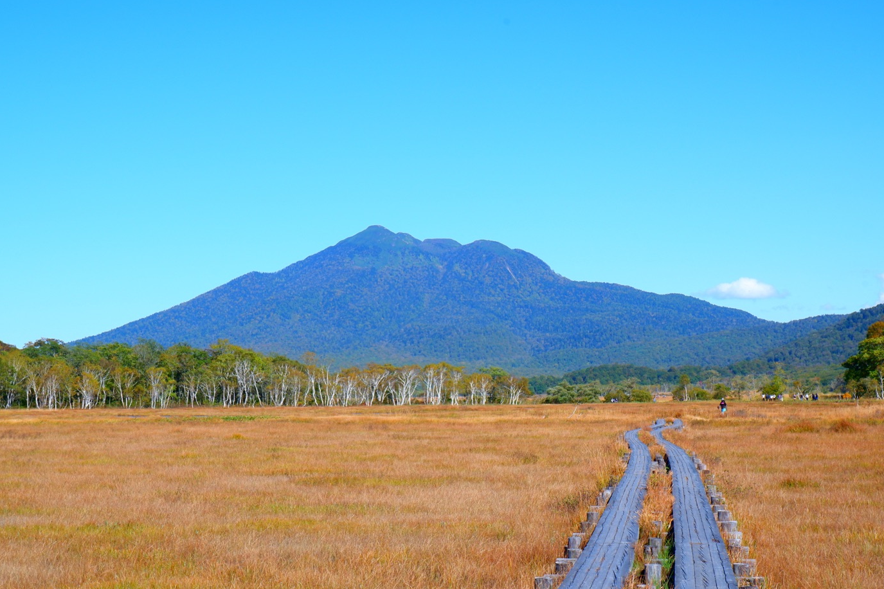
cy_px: 369
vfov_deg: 24.5
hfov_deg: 36.2
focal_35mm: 55
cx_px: 423
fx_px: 1350
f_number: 8
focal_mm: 28.8
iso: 200
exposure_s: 1/480
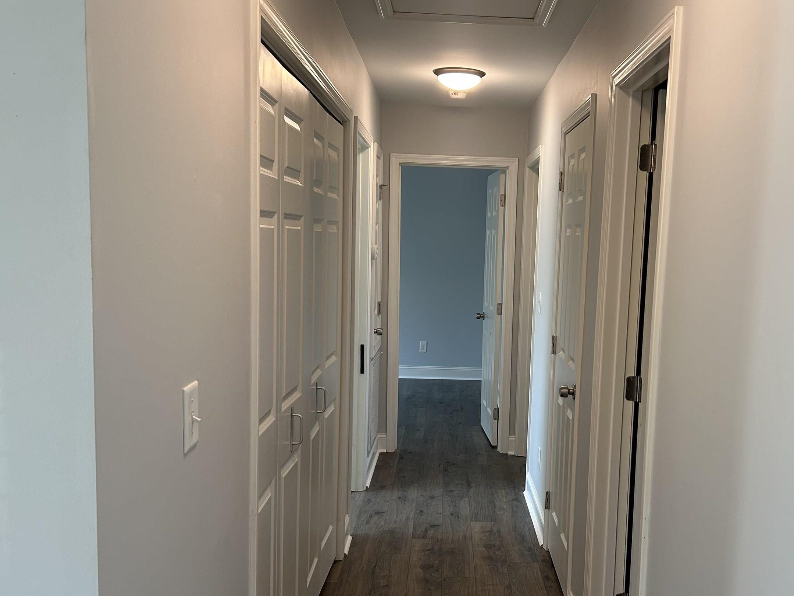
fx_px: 849
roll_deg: -1.5
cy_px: 345
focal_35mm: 37
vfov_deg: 38.6
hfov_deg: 49.6
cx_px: 502
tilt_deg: -7.1
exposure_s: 1/120
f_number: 1.5
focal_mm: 5.7
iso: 100
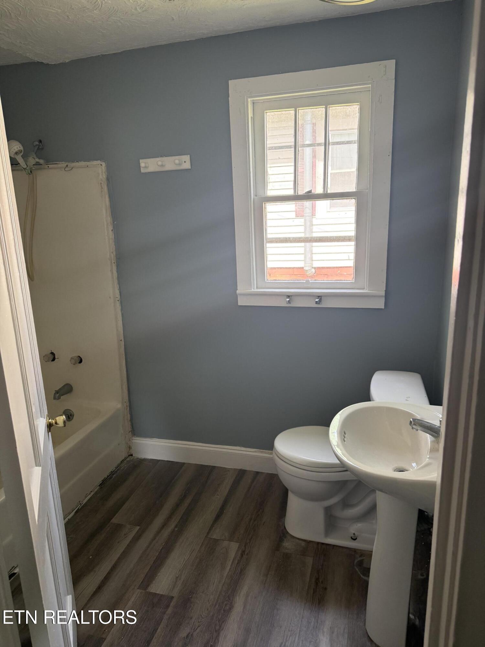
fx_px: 448
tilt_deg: -13.0
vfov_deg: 71.6
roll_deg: +2.0
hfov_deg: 56.8
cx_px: 242
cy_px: 324
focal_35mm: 24
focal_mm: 6.76
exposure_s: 1/149
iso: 200
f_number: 1.78
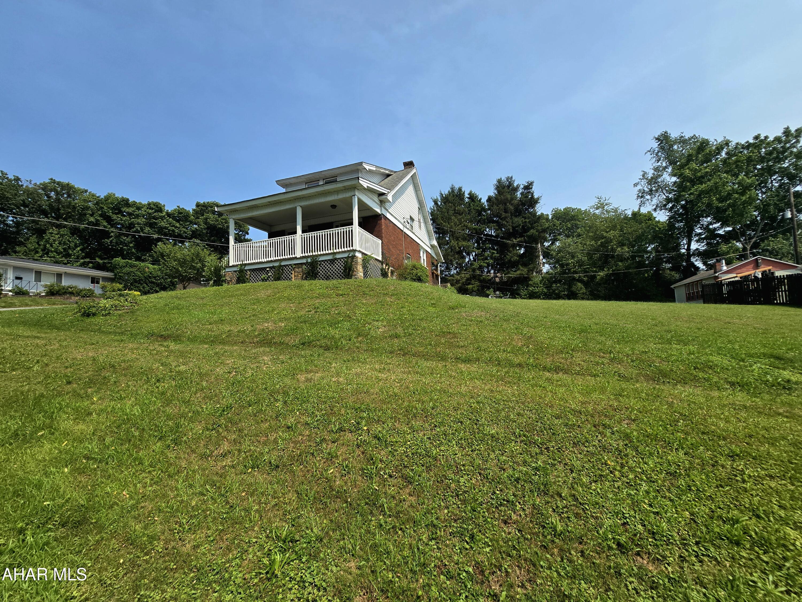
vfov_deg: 89.9
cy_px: 301
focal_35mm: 13
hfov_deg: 106.2
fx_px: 301
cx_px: 401
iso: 50
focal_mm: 2.2
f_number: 2.2
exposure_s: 1/3333
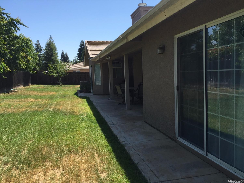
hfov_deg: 61.7
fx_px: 204
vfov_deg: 48.2
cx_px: 122
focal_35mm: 29
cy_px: 92
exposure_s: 1/1199
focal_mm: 4.15
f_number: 2.2
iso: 32
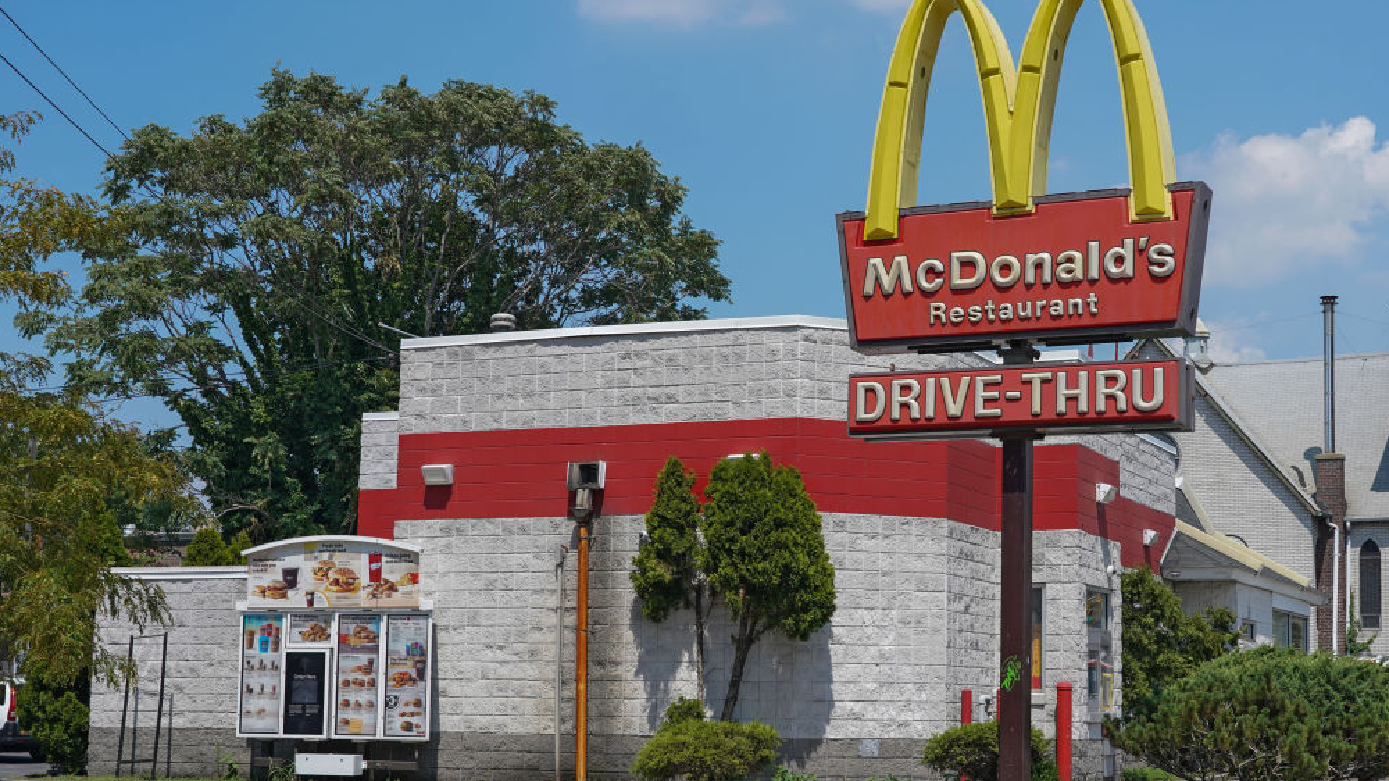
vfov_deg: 27.1
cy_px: 388
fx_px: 1620
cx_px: 683
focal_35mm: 44
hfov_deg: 46.4
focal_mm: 41
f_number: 9
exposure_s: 1/400
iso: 200
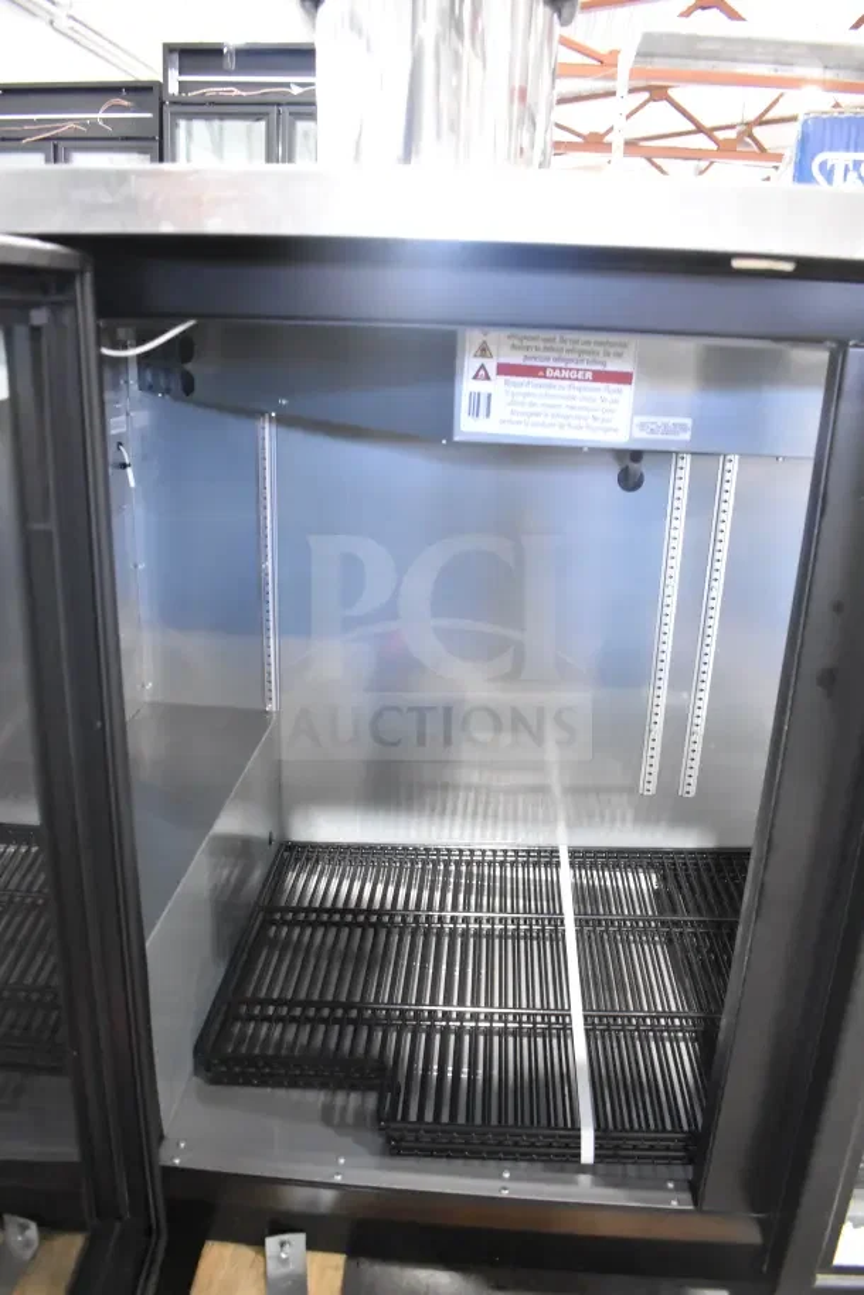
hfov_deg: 47.9
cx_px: 432
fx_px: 972
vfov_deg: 67.4
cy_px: 648
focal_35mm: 27
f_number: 4
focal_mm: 18
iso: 6400
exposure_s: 1/80
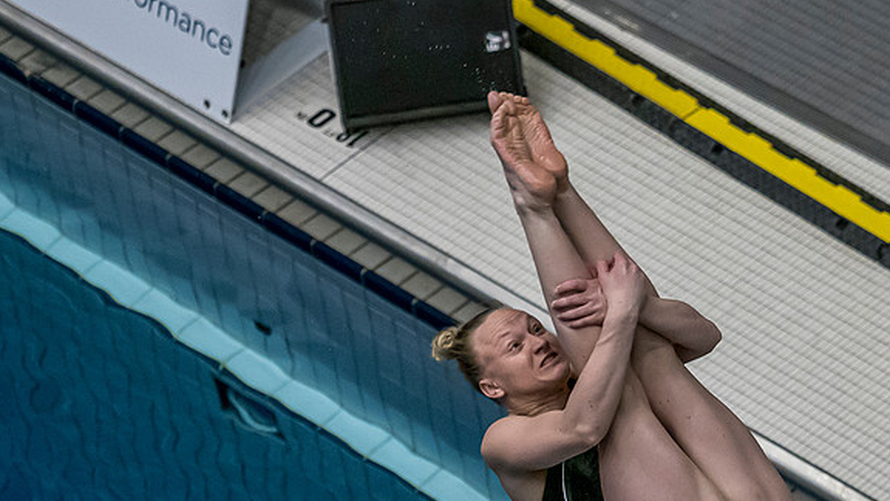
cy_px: 418
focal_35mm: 217
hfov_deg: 9.9
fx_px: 5121
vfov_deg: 5.6
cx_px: 670
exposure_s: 1/1600
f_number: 2.8
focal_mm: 57
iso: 4000
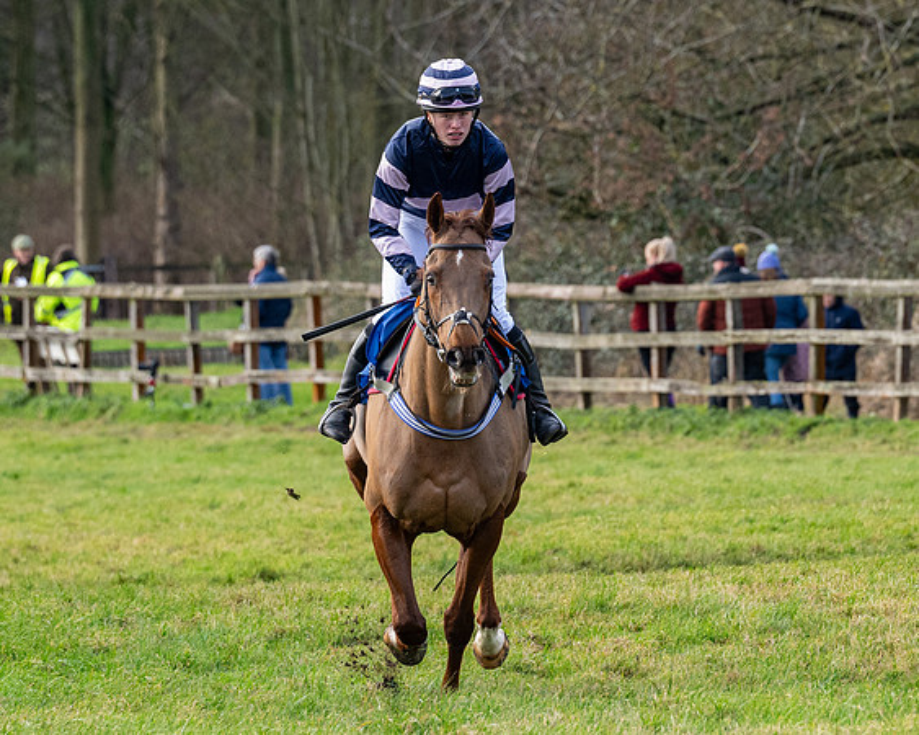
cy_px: 328
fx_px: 12746
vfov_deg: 3.3
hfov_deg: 4.1
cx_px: 542
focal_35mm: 469
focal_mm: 185
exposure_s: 1/800
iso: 800
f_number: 5
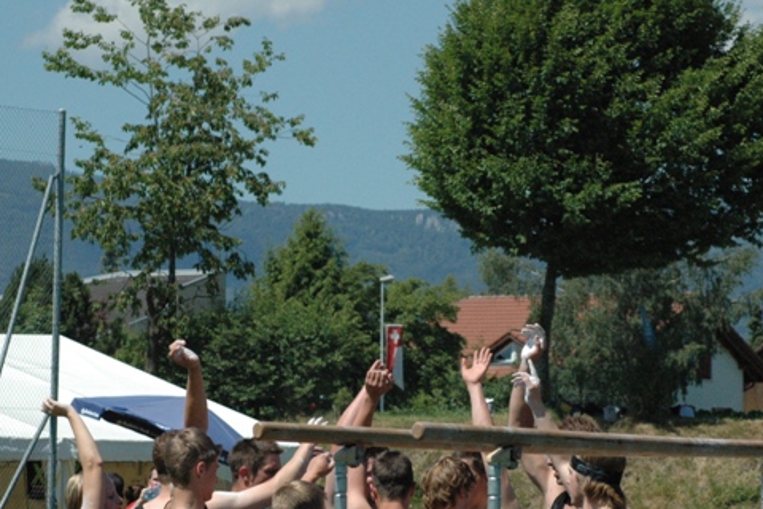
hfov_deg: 10.3
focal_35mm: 200
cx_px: 370
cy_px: 310
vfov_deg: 6.9
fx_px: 4239
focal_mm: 100
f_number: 11
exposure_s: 1/2000
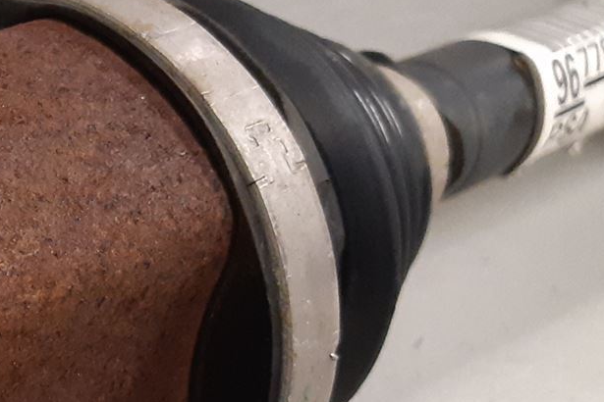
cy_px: 428
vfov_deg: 14.9
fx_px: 1510
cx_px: -312
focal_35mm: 90
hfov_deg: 19.6
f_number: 1.7
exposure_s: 1/50
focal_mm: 3.93
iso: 250
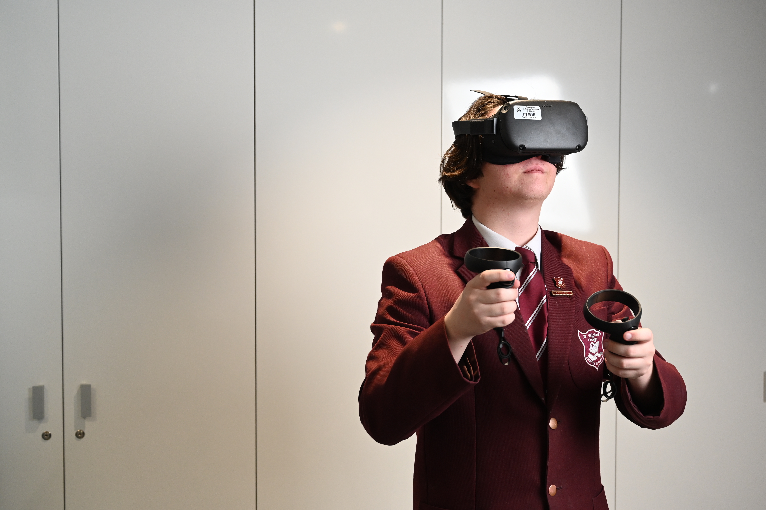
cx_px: 383
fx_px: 1021
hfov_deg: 41.1
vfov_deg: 28.0
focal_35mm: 48
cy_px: 255
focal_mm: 48
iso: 1600
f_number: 5
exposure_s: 1/200
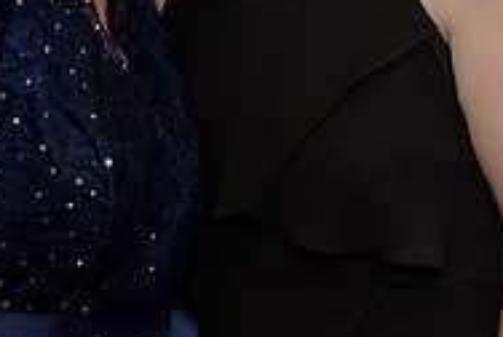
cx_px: 203
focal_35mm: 117
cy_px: -156
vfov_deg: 11.3
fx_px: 1637
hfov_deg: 17.5
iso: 1250
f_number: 3.2
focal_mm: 38
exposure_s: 1/125
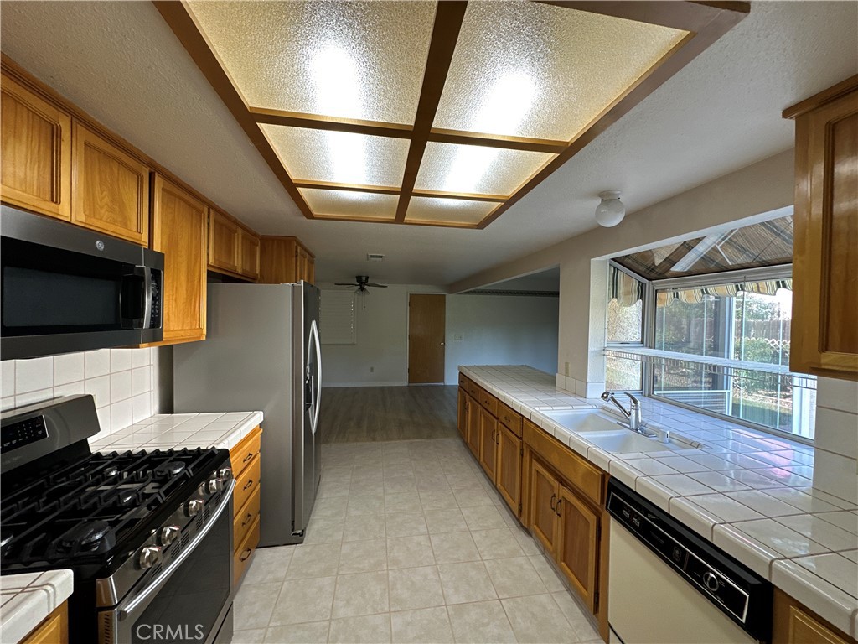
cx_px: 429
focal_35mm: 14
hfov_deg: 102.1
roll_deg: -0.9
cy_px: 322
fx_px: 347
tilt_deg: -1.3
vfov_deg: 85.7
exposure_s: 1/120
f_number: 2.2
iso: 160
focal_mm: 2.22
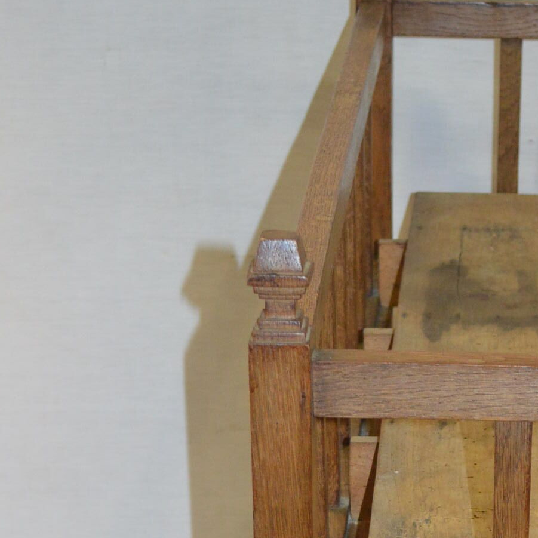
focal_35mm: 136
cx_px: 559
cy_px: 758
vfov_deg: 12.3
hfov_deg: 12.7
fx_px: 2391
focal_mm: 32
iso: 1100
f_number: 4.8
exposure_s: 1/60
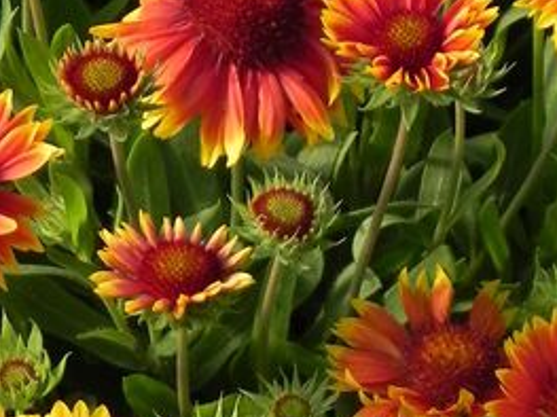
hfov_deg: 7.6
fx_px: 4166
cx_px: 328
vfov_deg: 5.7
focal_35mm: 259
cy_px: 415
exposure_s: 1/640
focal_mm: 15.1
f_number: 4.5
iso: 160
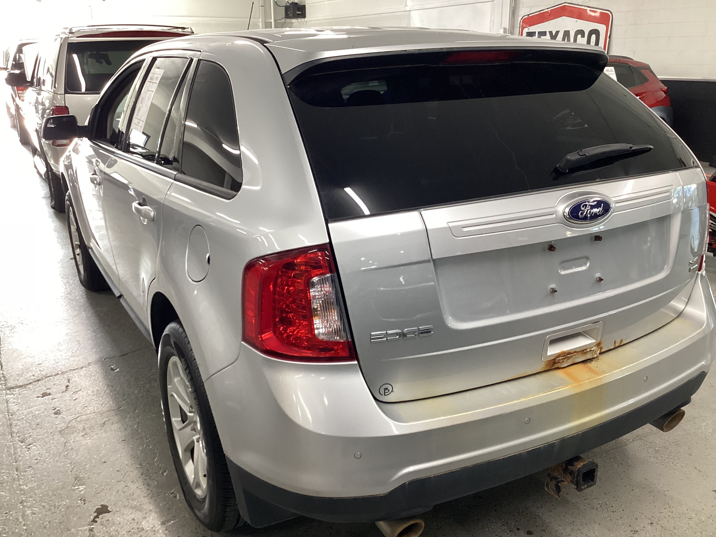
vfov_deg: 45.4
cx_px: 358
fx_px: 641
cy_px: 268
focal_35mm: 31
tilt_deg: -19.3
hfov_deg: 58.4
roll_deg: -0.6
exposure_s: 1/50
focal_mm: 3.3
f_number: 2.4
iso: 160
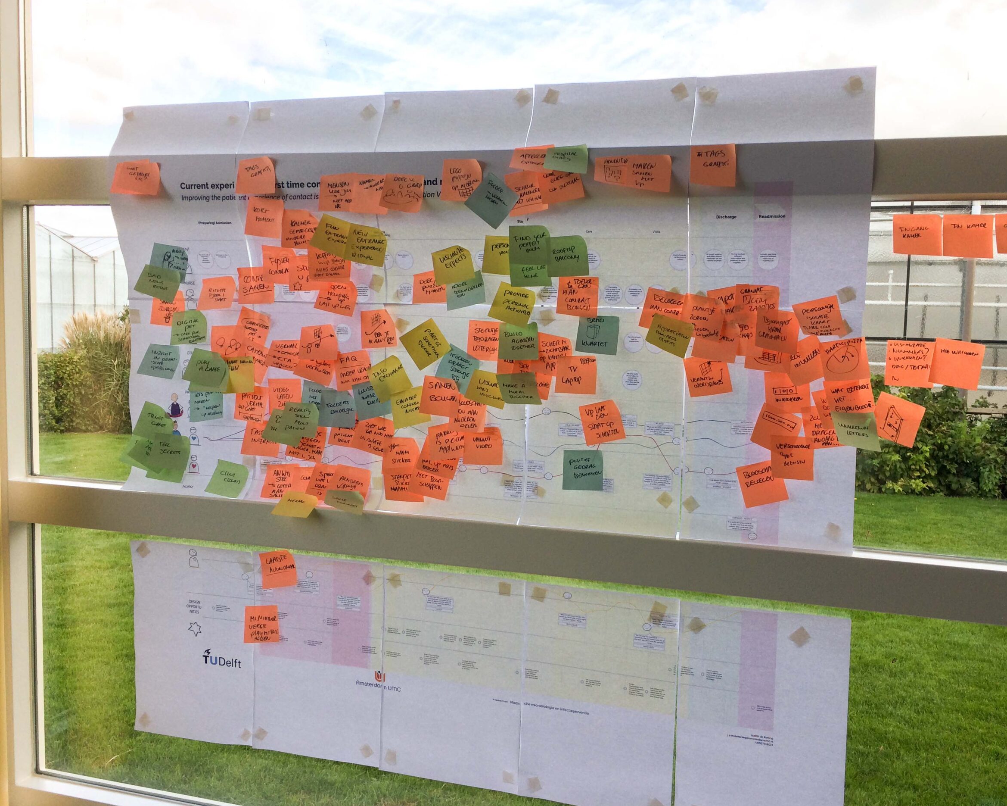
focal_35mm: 31
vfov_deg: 47.1
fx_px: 924
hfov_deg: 57.1
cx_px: 551
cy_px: 406
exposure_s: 1/450
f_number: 2.2
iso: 32
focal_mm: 4.15
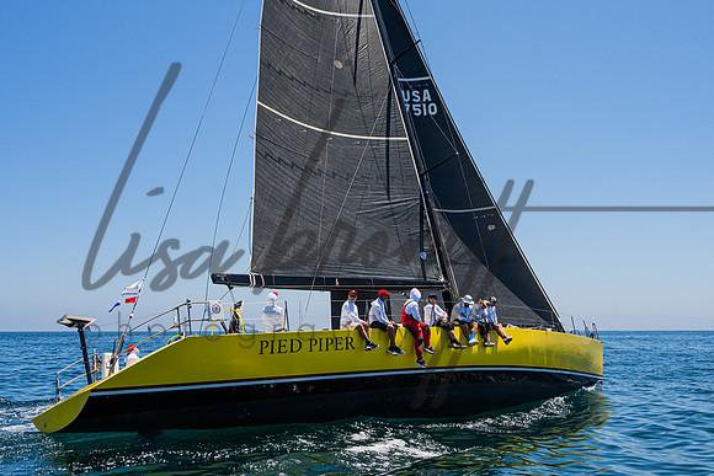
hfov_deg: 50.7
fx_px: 752
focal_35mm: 38
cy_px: 166
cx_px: 397
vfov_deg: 34.9
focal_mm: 28
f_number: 8
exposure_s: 1/2000
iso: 500
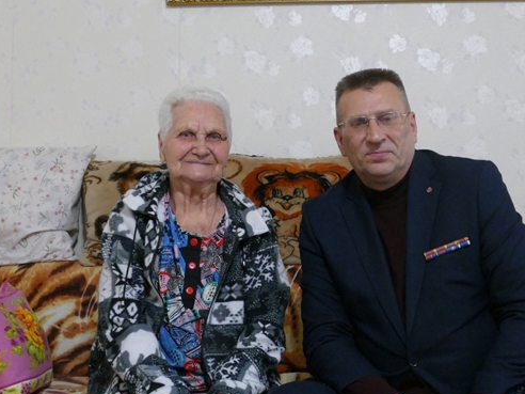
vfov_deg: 23.3
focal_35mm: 63
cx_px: 293
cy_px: 180
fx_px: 955
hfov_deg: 30.7
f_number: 3.2
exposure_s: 1/30
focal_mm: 15.76
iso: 1600
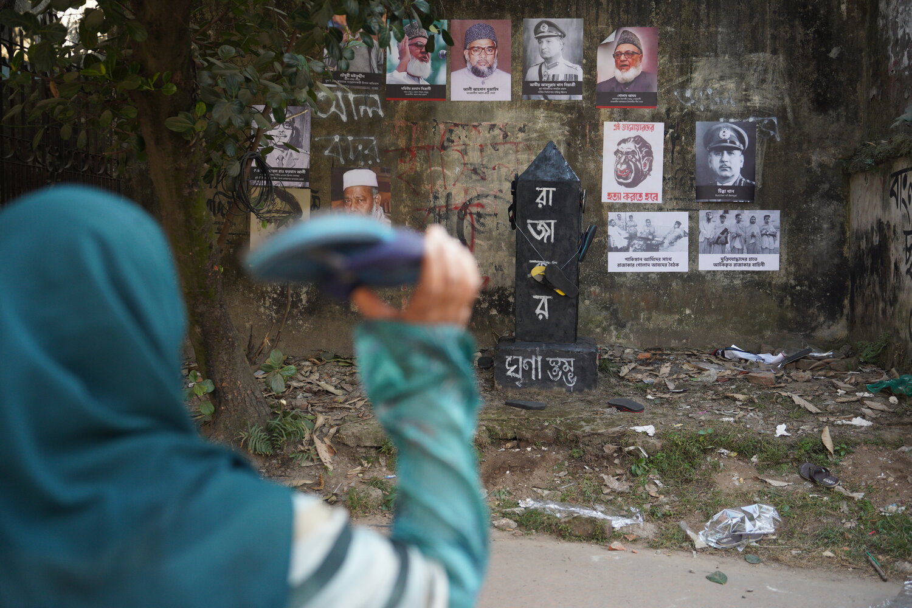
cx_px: 456
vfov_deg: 33.6
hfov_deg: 48.7
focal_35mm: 40
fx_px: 1008
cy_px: 304
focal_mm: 39.8
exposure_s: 1/500
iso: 1250
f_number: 2.8
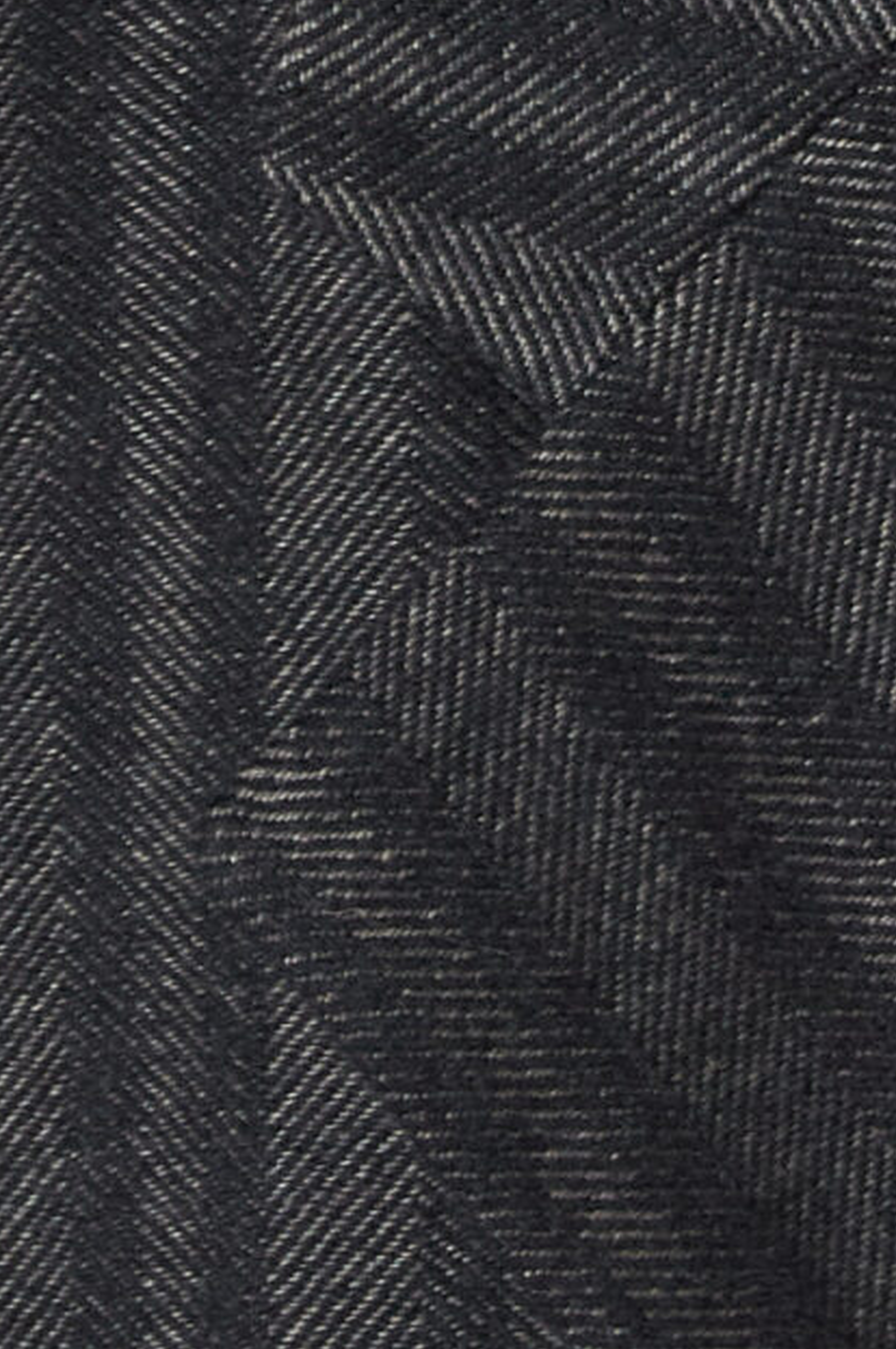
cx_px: 641
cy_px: -364
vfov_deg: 6.0
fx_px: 12685
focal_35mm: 339
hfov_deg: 4.0
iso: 200
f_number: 9
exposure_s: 1/100
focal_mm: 55
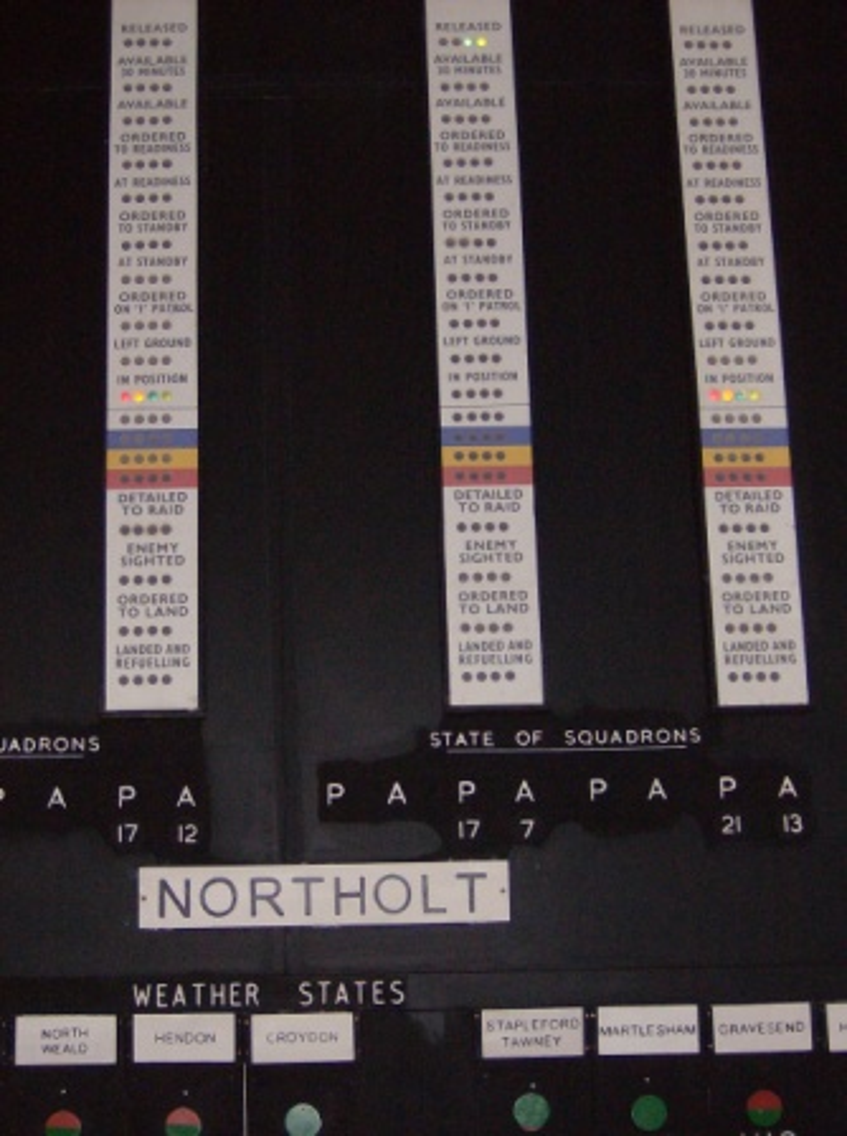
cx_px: 424
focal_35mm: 56
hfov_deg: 26.0
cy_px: 568
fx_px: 1834
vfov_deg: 34.4
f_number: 3.4
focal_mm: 9.3
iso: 200
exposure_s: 1/82.2
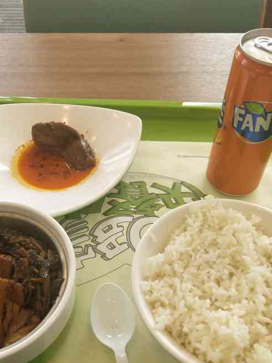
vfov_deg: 43.4
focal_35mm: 43
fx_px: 451
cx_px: 123
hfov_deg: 33.6
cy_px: 233
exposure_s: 1/179
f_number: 1.8
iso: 51
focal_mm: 3.95
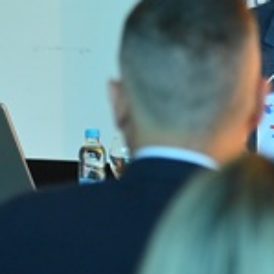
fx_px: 3761
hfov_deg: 4.1
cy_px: 41
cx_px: 636
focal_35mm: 420
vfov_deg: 4.2
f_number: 2.8
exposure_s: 1/320
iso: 2000
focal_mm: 92
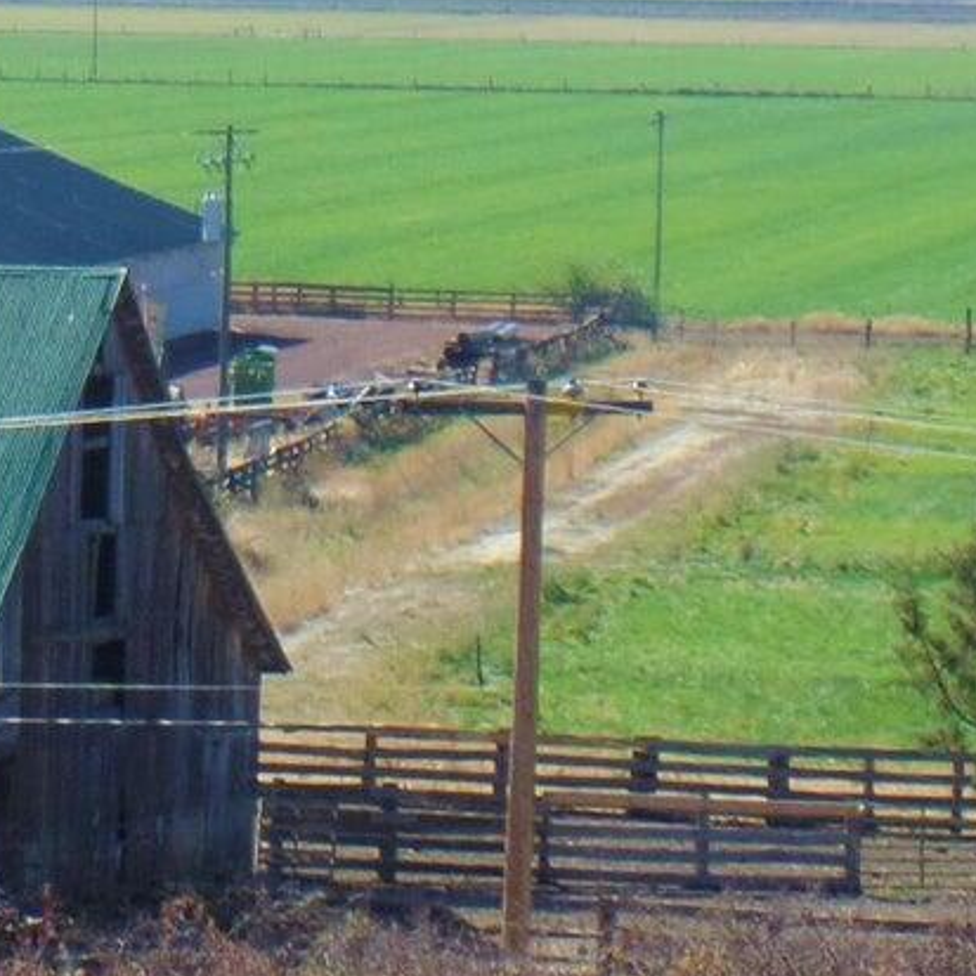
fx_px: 9315
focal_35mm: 292
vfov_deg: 6.0
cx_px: -575
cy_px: 265
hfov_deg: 5.9
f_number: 3.6
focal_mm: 11.4
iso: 80
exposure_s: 1/750
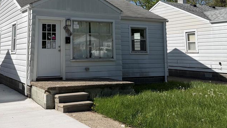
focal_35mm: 42
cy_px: 19
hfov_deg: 47.1
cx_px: 66
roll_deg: -0.2
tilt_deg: +7.6
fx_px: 253
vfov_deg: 27.6
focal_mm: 6.76
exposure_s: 1/5714
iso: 80
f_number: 1.78
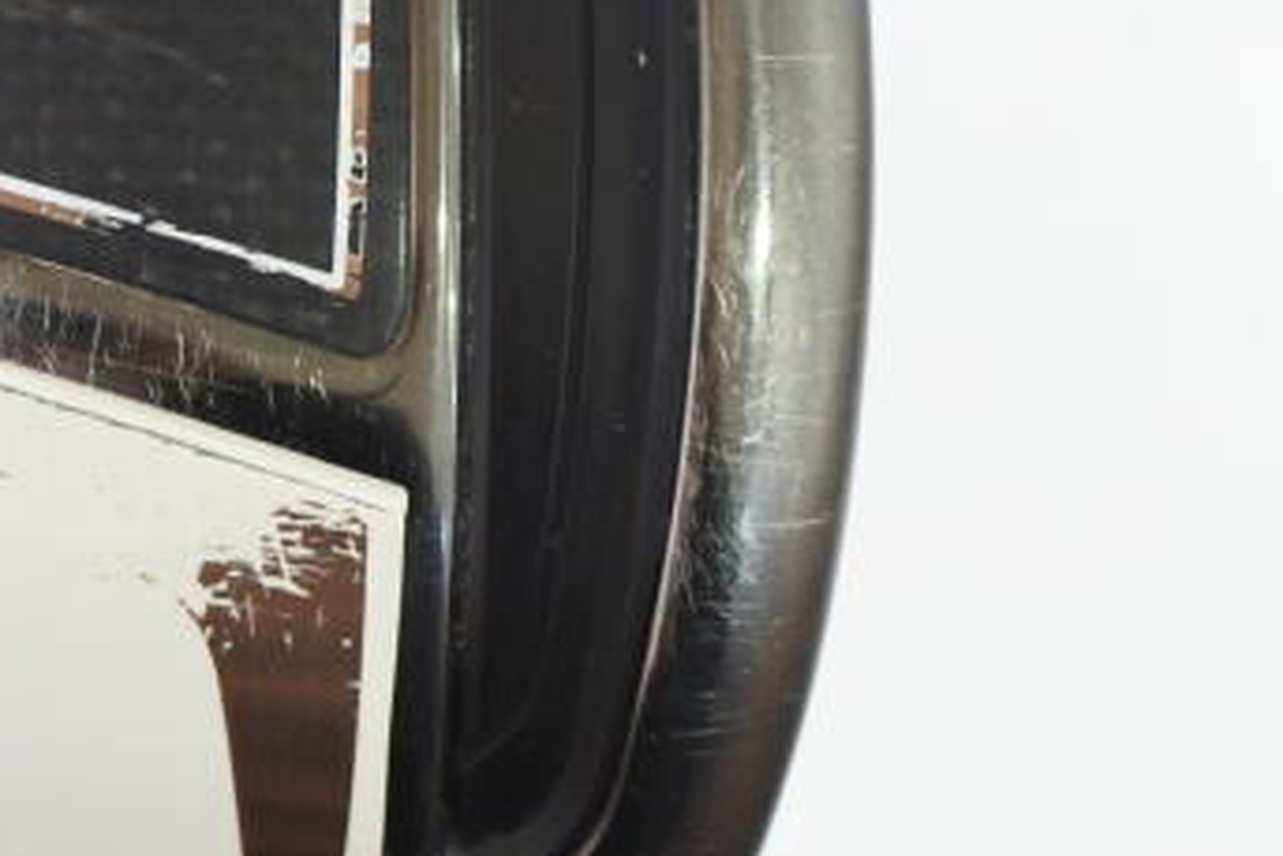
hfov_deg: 14.7
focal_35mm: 137
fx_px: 4884
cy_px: 164
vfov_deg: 10.0
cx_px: -34
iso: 800
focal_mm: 18.5
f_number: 2.5
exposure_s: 1/125
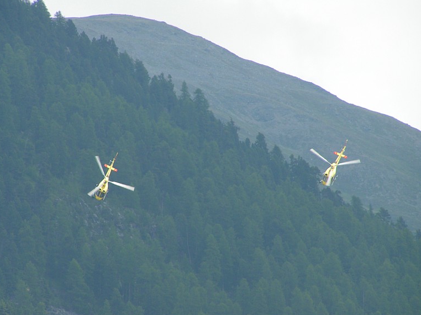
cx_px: 215
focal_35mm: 399
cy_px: 162
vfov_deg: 3.7
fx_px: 4851
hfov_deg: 5.0
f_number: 4.5
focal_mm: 63
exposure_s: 1/400
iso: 50
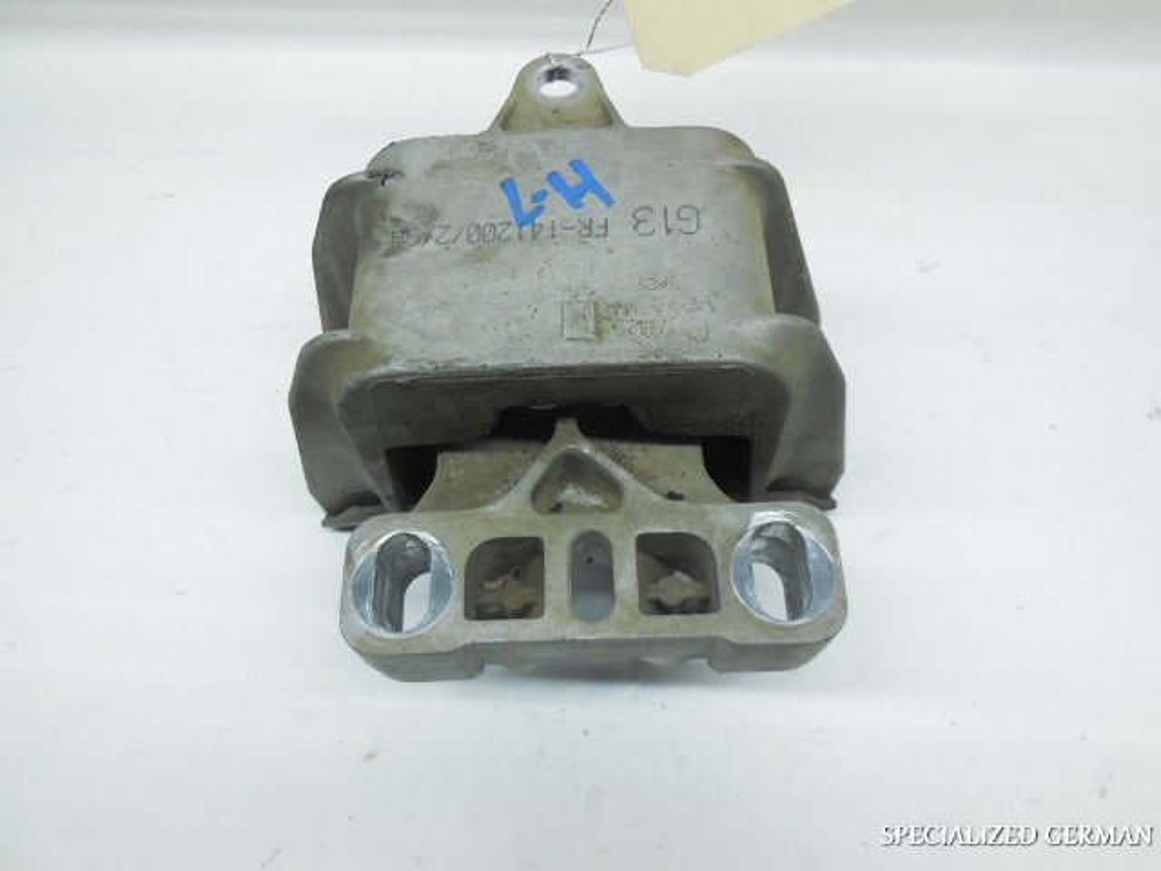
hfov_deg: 69.4
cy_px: 436
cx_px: 580
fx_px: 838
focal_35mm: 25
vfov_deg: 54.9
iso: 400
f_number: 3.1
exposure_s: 1/250
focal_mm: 4.5
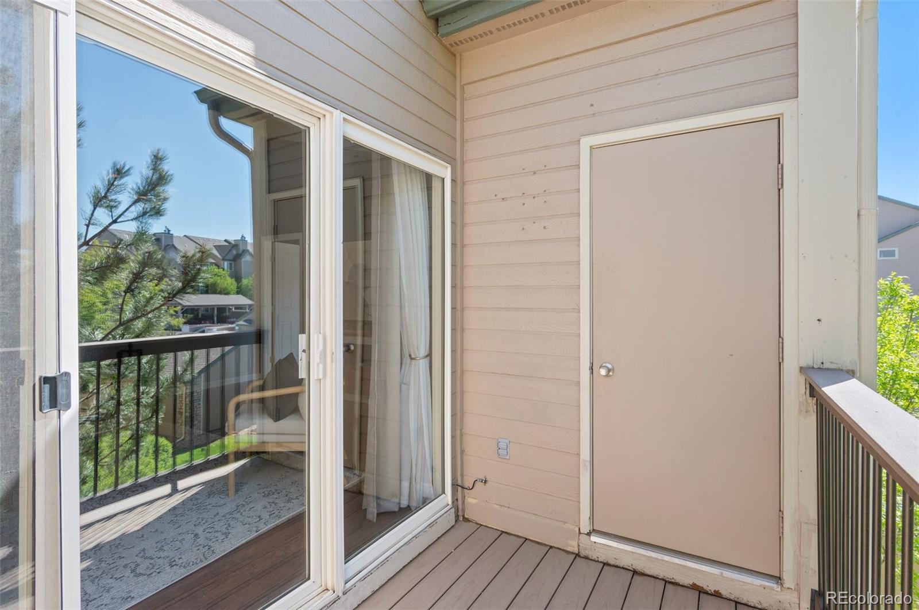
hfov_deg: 93.3
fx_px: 433
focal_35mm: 17
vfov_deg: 70.3
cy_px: 305
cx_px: 460
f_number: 8
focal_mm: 17
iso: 400
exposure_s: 1/50
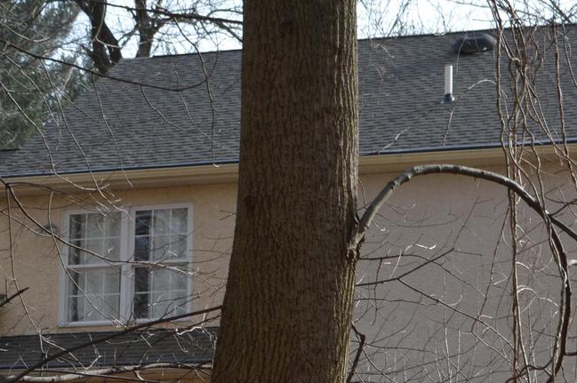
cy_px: 483
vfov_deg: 8.4
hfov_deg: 12.8
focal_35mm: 161
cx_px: 212
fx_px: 2577
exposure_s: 1/160
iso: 100
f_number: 6.3
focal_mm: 34
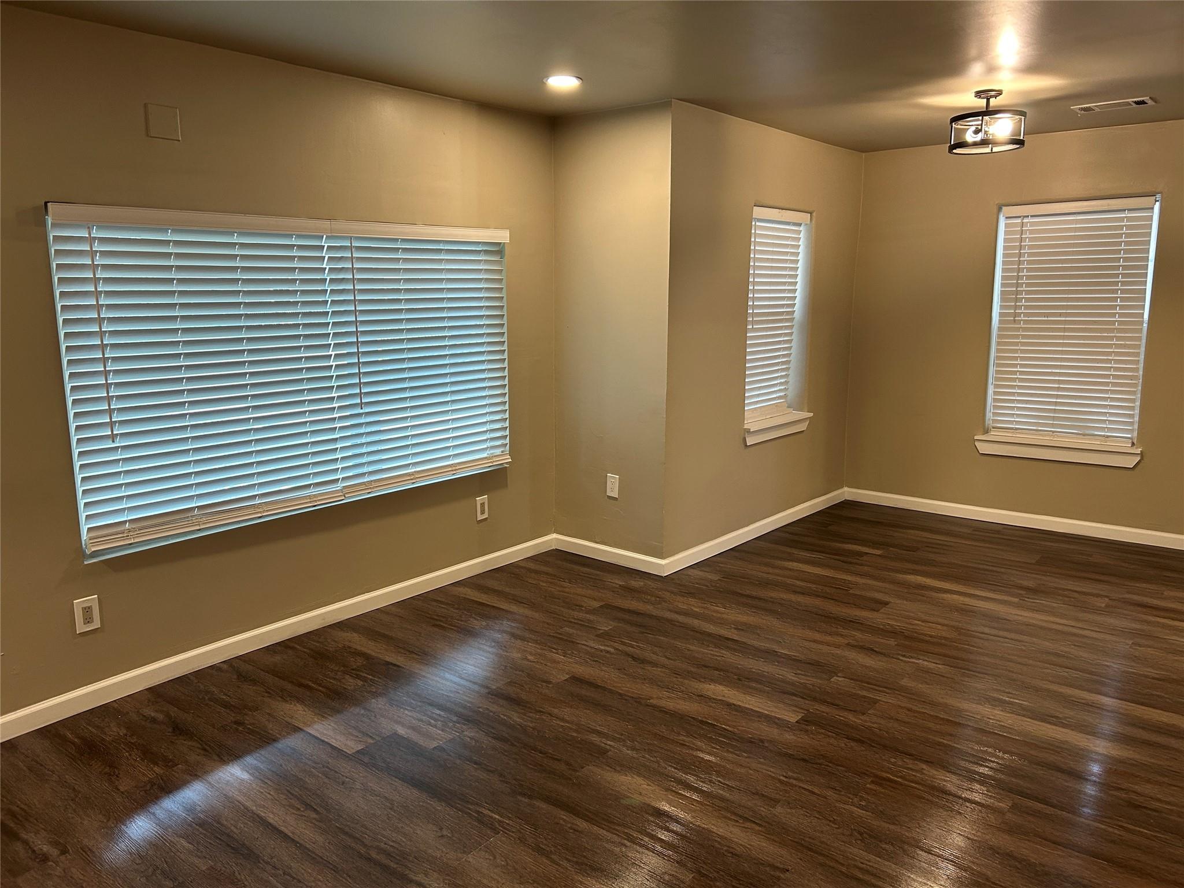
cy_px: 444
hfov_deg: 67.3
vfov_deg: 53.1
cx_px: 592
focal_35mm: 26
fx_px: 889
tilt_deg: -10.7
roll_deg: -0.7
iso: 125
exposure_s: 1/60
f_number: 1.5
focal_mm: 5.7
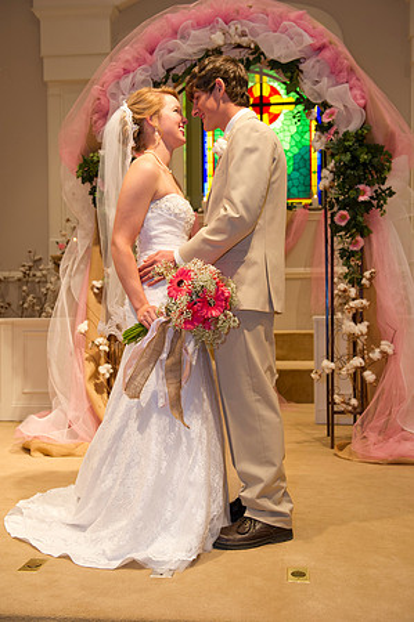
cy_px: 311
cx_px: 207
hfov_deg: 35.0
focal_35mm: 38
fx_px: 657
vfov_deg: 50.7
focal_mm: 38
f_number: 4.5
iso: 1600
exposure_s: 1/125
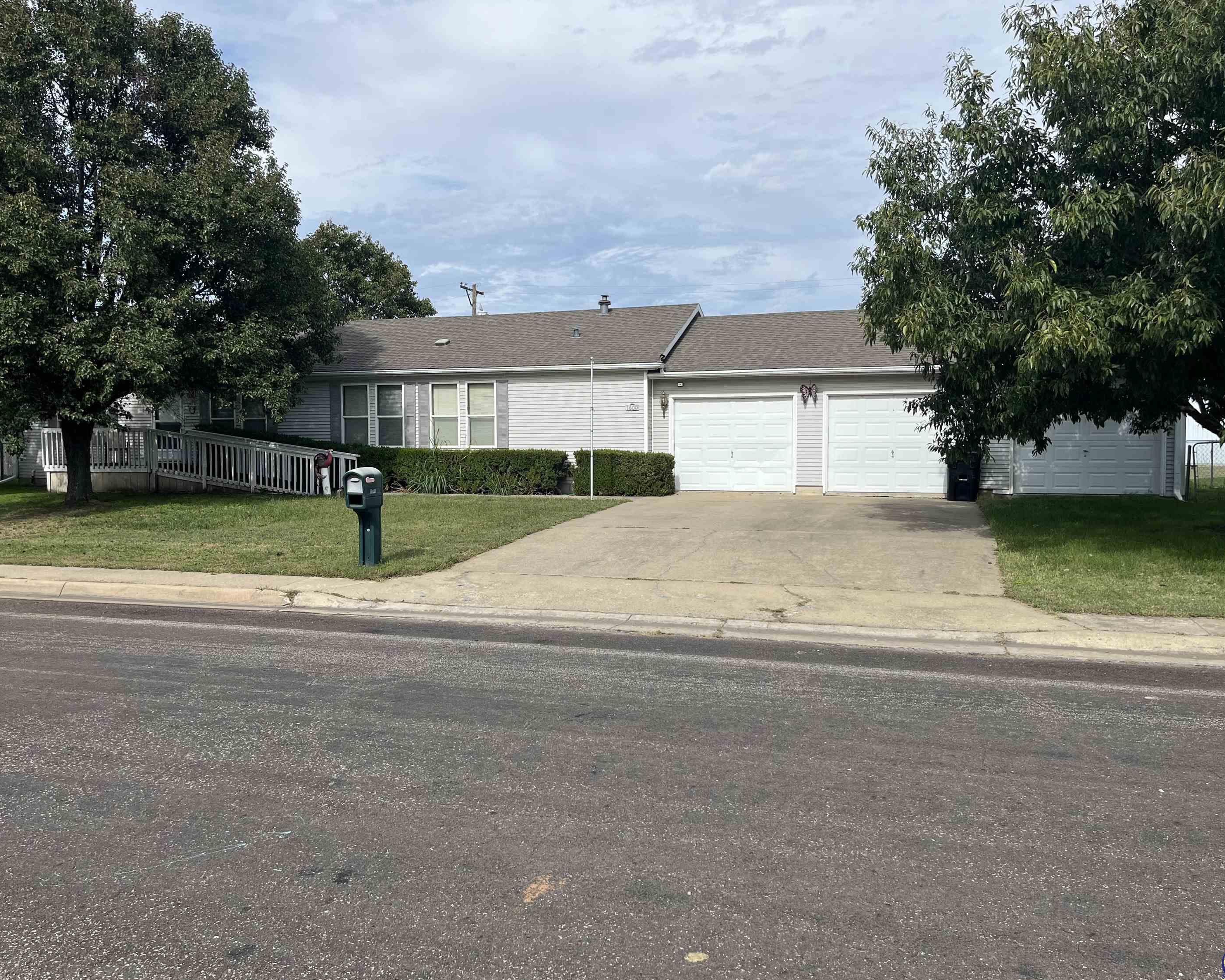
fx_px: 1015
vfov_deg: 51.5
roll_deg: +0.2
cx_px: 590
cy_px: 479
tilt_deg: -2.8
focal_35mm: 28
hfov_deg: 62.2
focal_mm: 5.1
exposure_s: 1/3745
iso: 50
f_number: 1.6
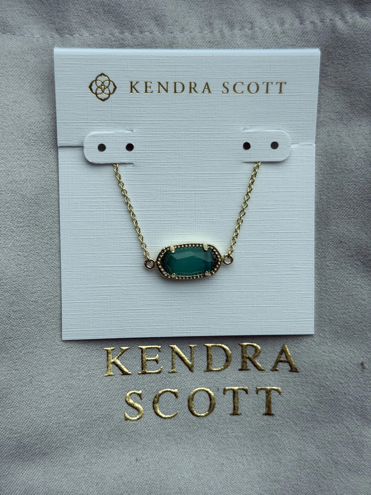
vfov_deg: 39.7
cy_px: 248
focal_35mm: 48
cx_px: 186
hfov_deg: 30.3
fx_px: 686
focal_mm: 6.76
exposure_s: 1/846
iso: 64
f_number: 1.78
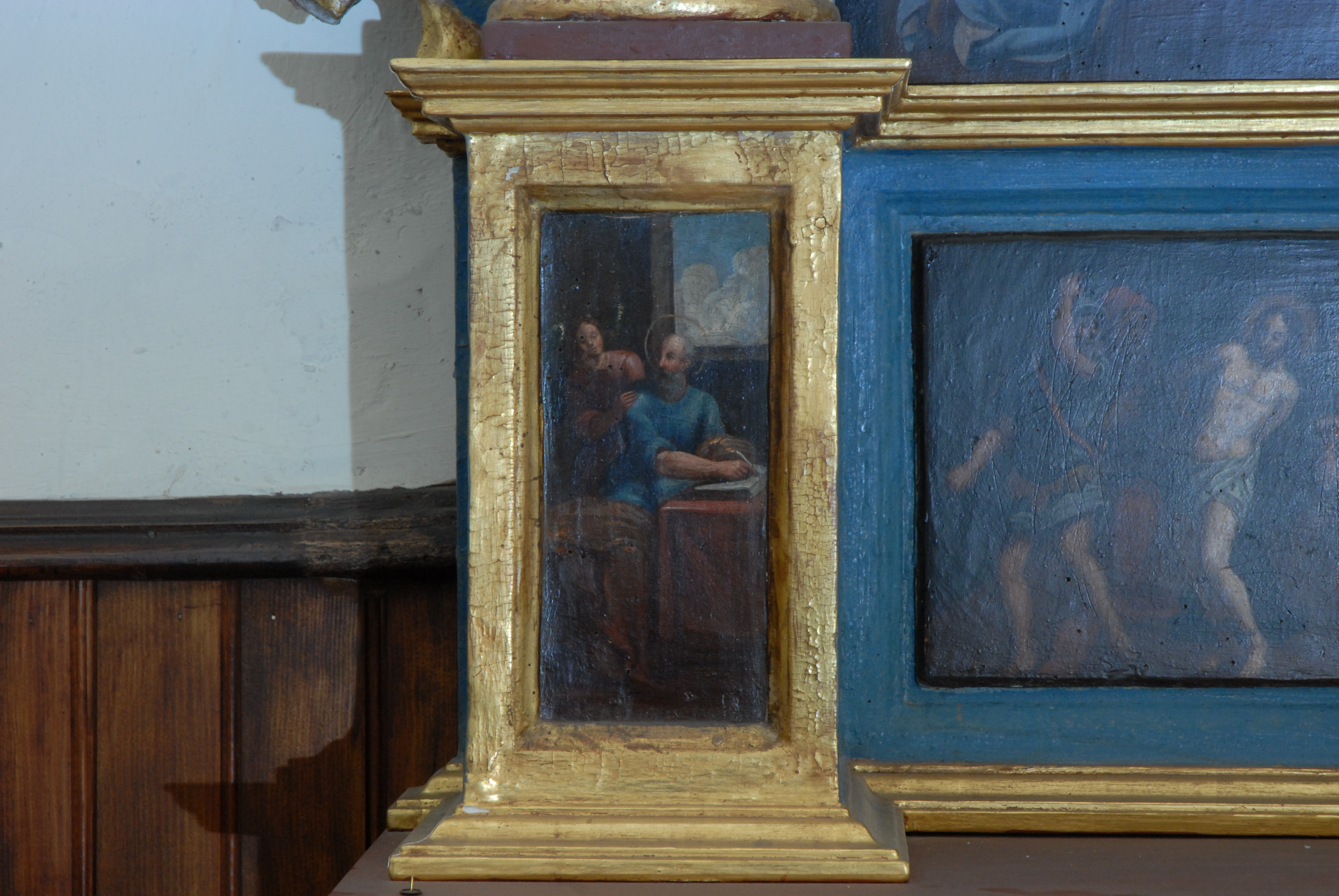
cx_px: 670
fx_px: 3910
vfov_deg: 13.1
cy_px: 448
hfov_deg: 19.4
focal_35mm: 105
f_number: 11
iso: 500
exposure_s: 2
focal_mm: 70
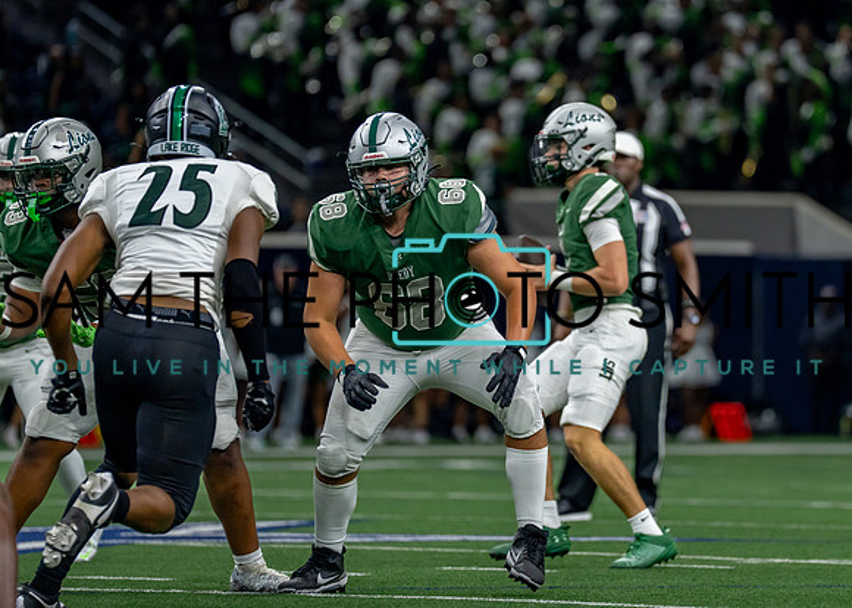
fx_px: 7677
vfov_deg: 4.5
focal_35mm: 317
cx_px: 523
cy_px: 254
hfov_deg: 6.4
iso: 1250
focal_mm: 200
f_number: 2.8
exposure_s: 1/1000
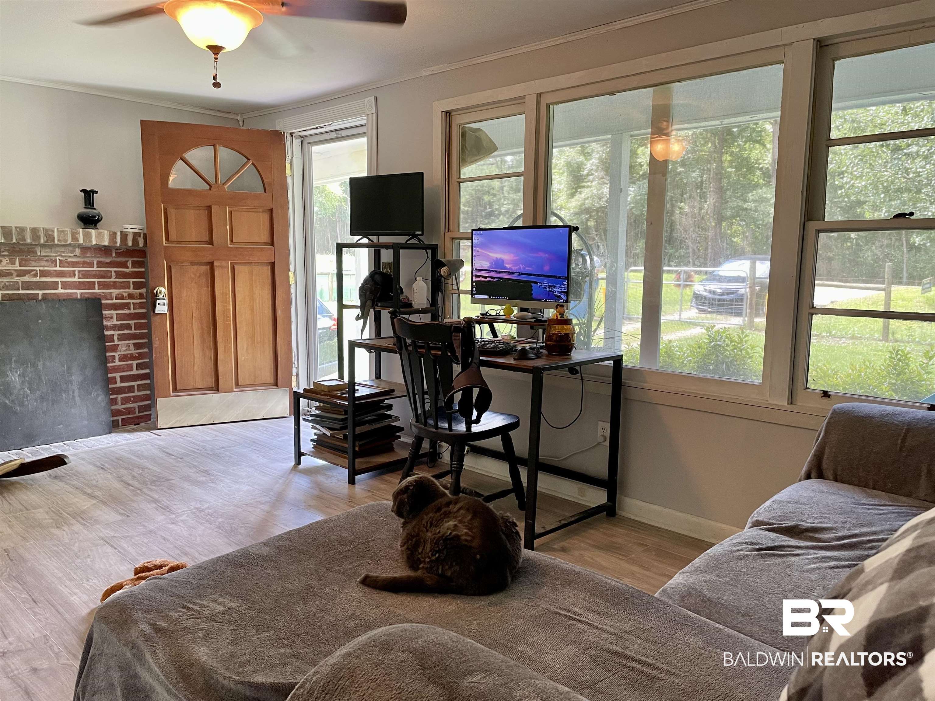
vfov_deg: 53.1
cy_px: 350
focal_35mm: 26
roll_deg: -0.4
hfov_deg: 67.3
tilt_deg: -6.9
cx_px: 468
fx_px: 702
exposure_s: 1/60
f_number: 1.6
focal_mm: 4.2
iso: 125
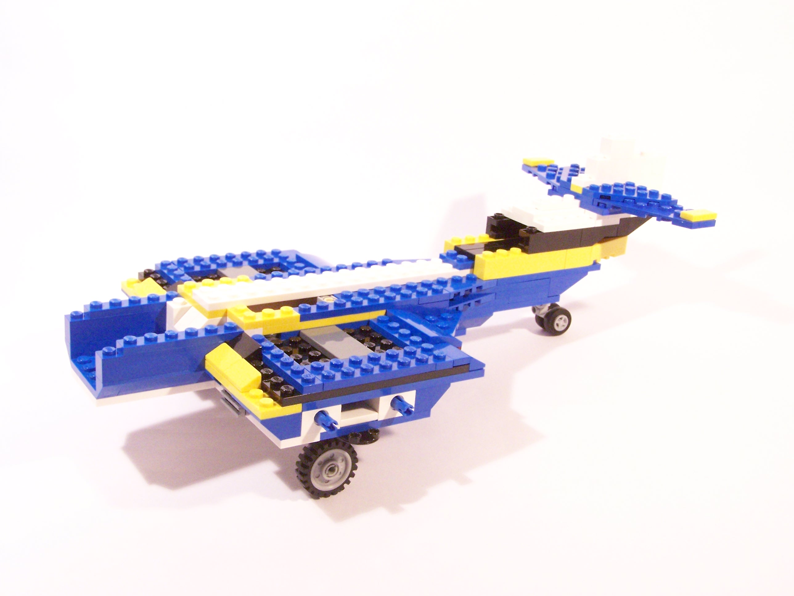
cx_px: 397
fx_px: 986
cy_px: 298
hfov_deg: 43.9
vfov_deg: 33.6
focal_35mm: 43
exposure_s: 1/20
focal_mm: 7.1
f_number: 3.6
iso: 400
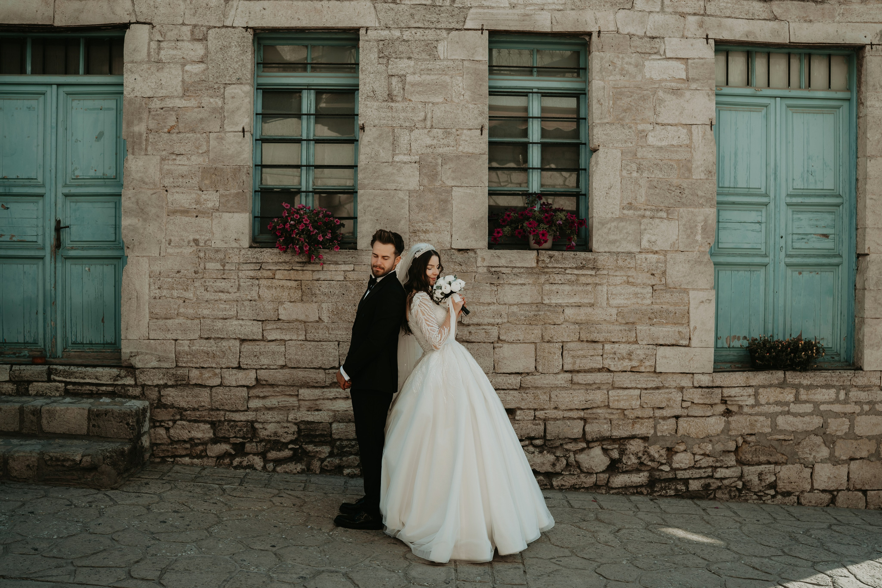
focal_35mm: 35
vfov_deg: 37.9
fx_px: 857
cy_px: 294
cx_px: 441
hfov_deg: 54.4
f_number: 2.5
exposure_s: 1/400
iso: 100
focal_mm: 35
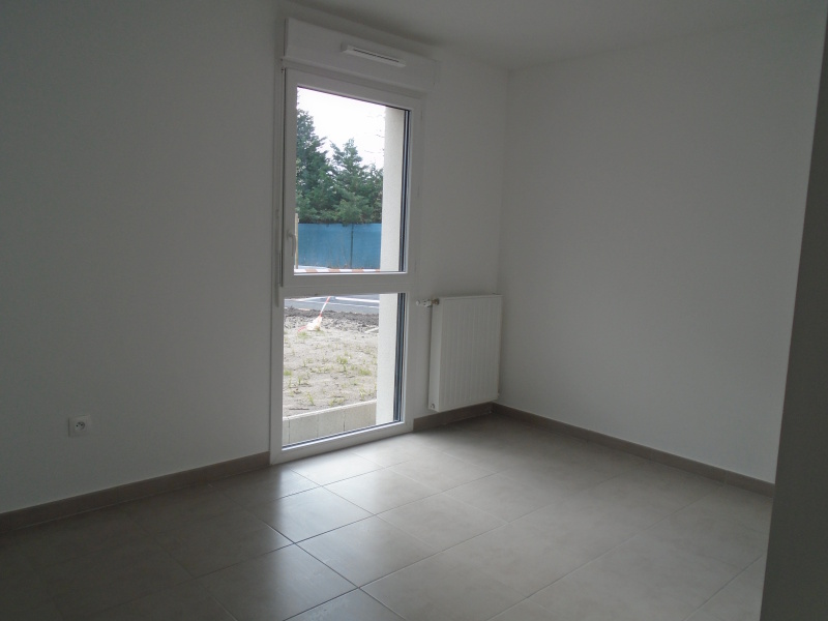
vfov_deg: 53.1
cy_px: 310
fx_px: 622
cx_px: 414
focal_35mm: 26
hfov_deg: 67.3
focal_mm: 4.6
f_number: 3.2
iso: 100
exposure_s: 1/60
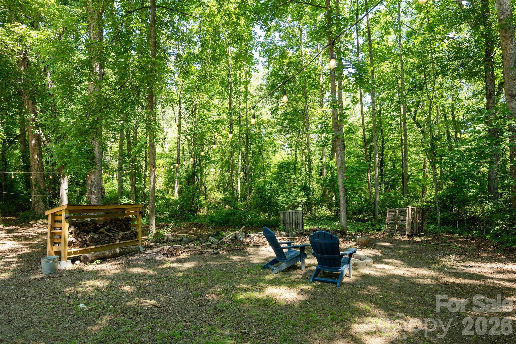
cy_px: 172
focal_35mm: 19
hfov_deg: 86.9
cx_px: 258
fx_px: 272
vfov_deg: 64.5
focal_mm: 19
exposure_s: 1/80
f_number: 7.1
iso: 250
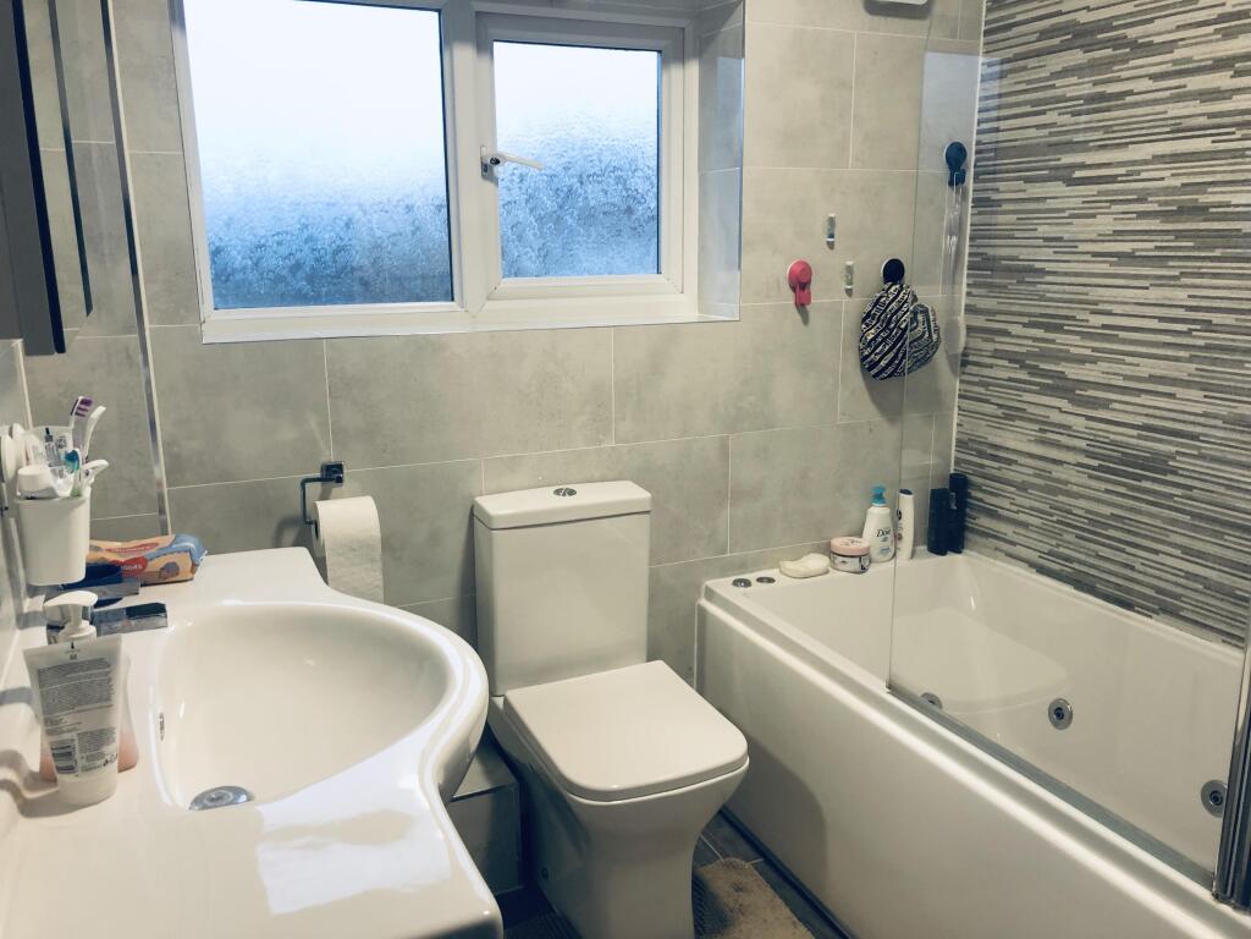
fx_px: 1012
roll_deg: +0.4
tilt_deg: -12.2
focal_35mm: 28
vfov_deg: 49.7
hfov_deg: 63.4
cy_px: 470
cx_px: 626
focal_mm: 3.99
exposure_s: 1/20
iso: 40
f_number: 1.8
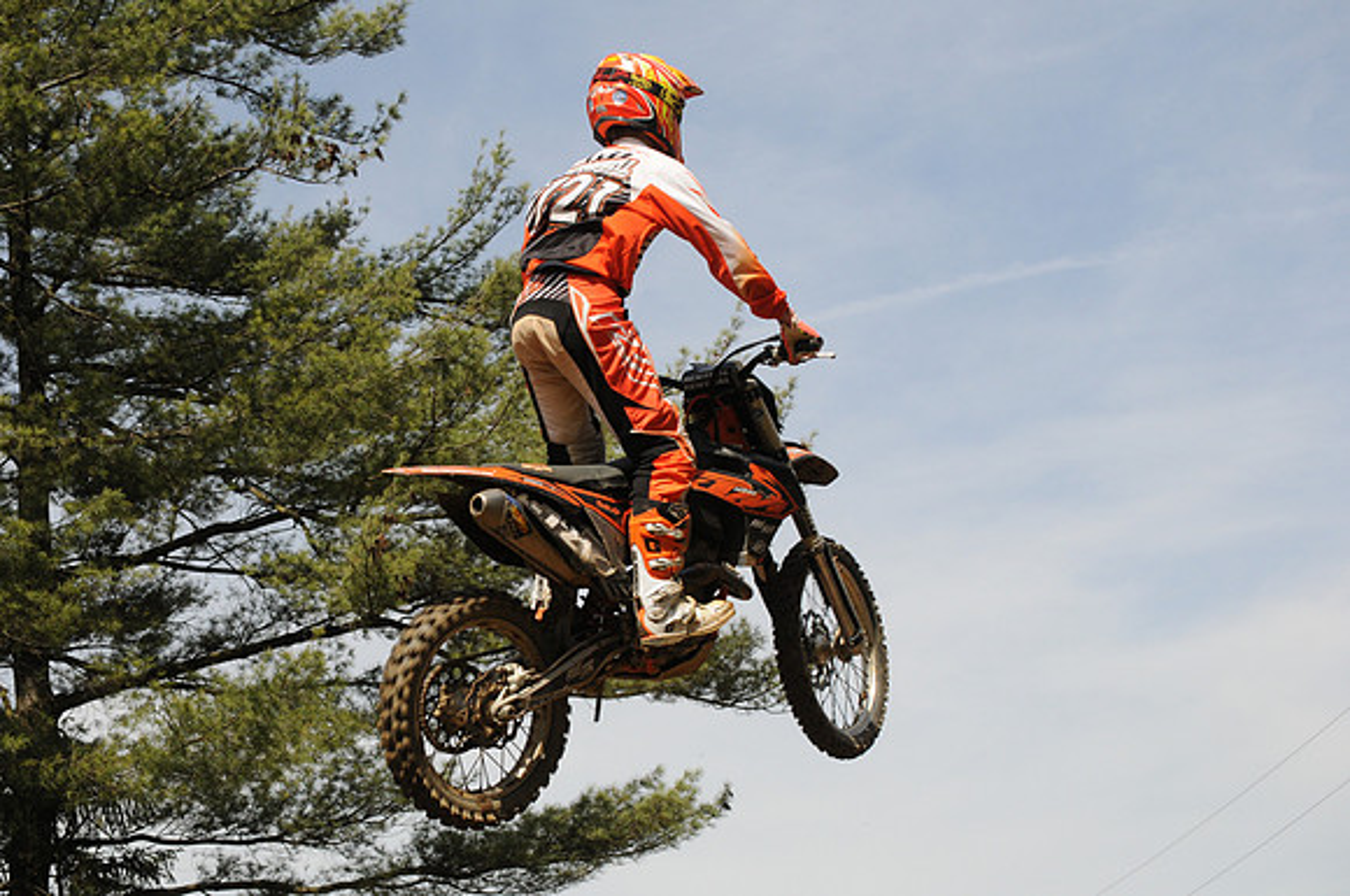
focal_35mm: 93
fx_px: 3483
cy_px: 448
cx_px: 675
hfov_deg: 21.9
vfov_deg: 14.7
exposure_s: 1/1600
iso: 640
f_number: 9
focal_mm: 62
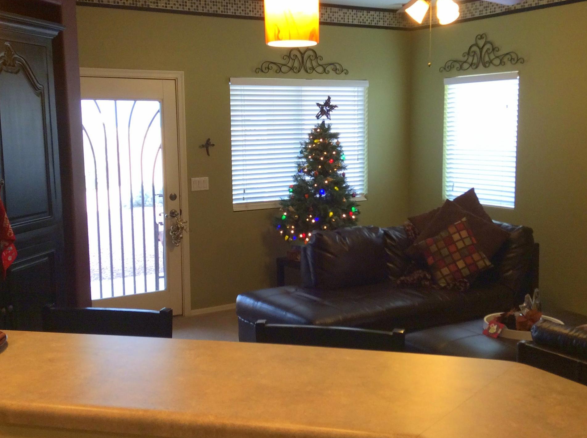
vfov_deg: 32.1
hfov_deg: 42.1
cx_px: 301
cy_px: 221
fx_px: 762
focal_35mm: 45
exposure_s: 1/24
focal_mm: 3.3
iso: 40
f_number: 2.4
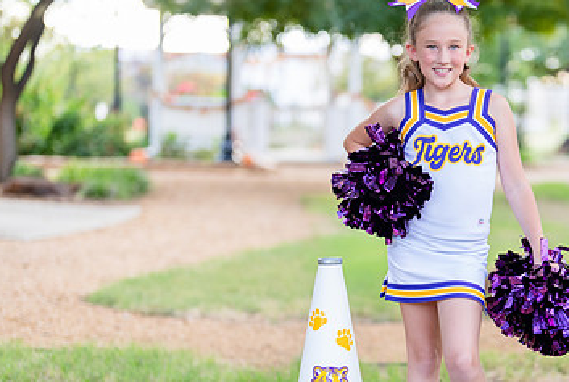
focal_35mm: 88
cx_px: 470
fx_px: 1394
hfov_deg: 22.7
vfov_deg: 15.6
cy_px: 266
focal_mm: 50
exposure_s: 1/400
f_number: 1.2
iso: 100
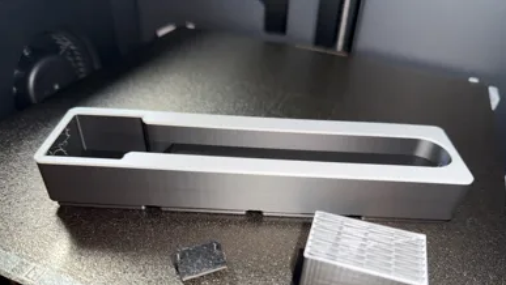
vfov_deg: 42.2
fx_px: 362
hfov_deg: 69.8
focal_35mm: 27
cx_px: 259
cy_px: 195
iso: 50
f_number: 1.78
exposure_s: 1/7
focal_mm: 6.76
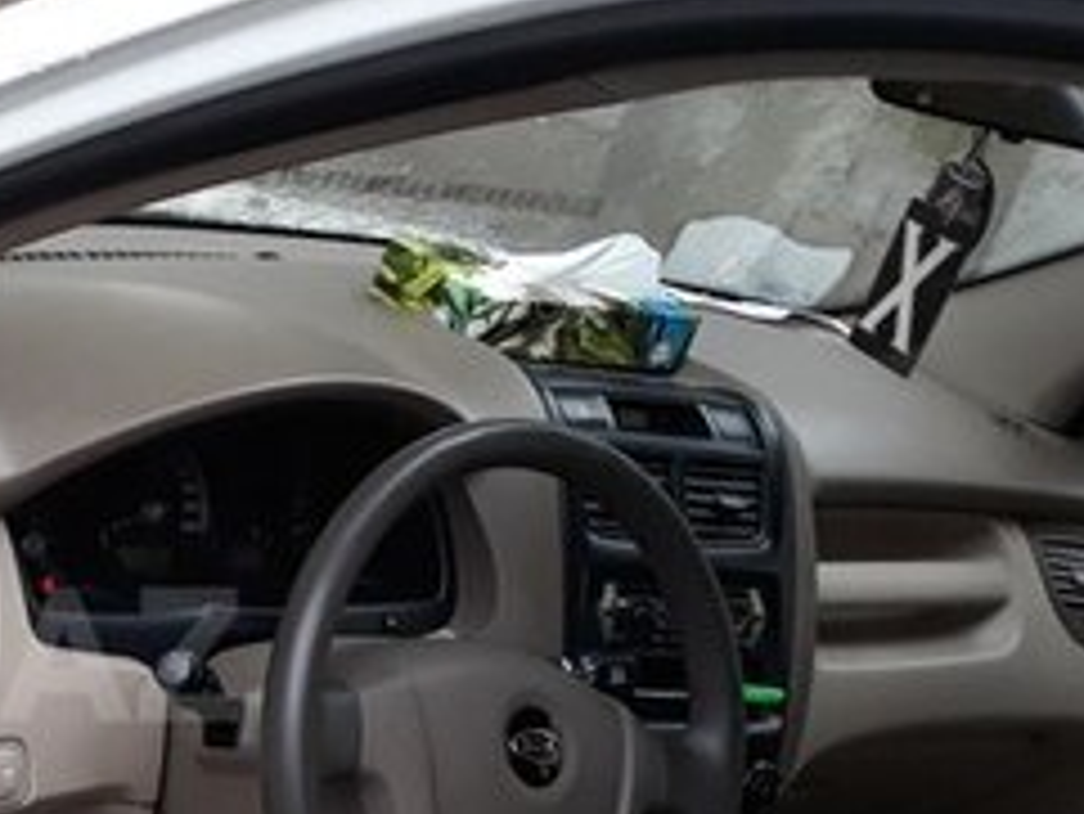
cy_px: 654
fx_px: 2318
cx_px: -220
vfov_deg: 19.7
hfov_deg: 23.9
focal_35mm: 74
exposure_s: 1/40
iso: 125
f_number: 1.7
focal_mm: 3.71
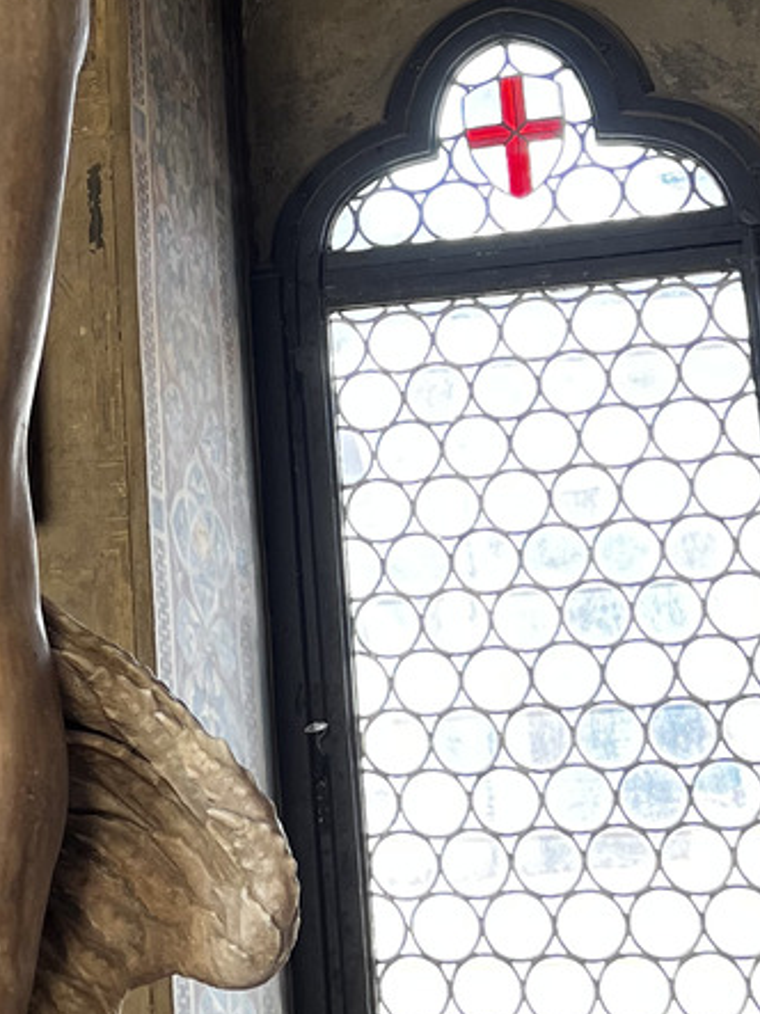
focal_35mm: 94
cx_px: -243
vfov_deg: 20.6
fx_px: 2753
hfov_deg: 15.0
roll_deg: -1.0
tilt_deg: +20.6
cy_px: 185
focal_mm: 5.7
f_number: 1.5
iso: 80
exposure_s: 1/121
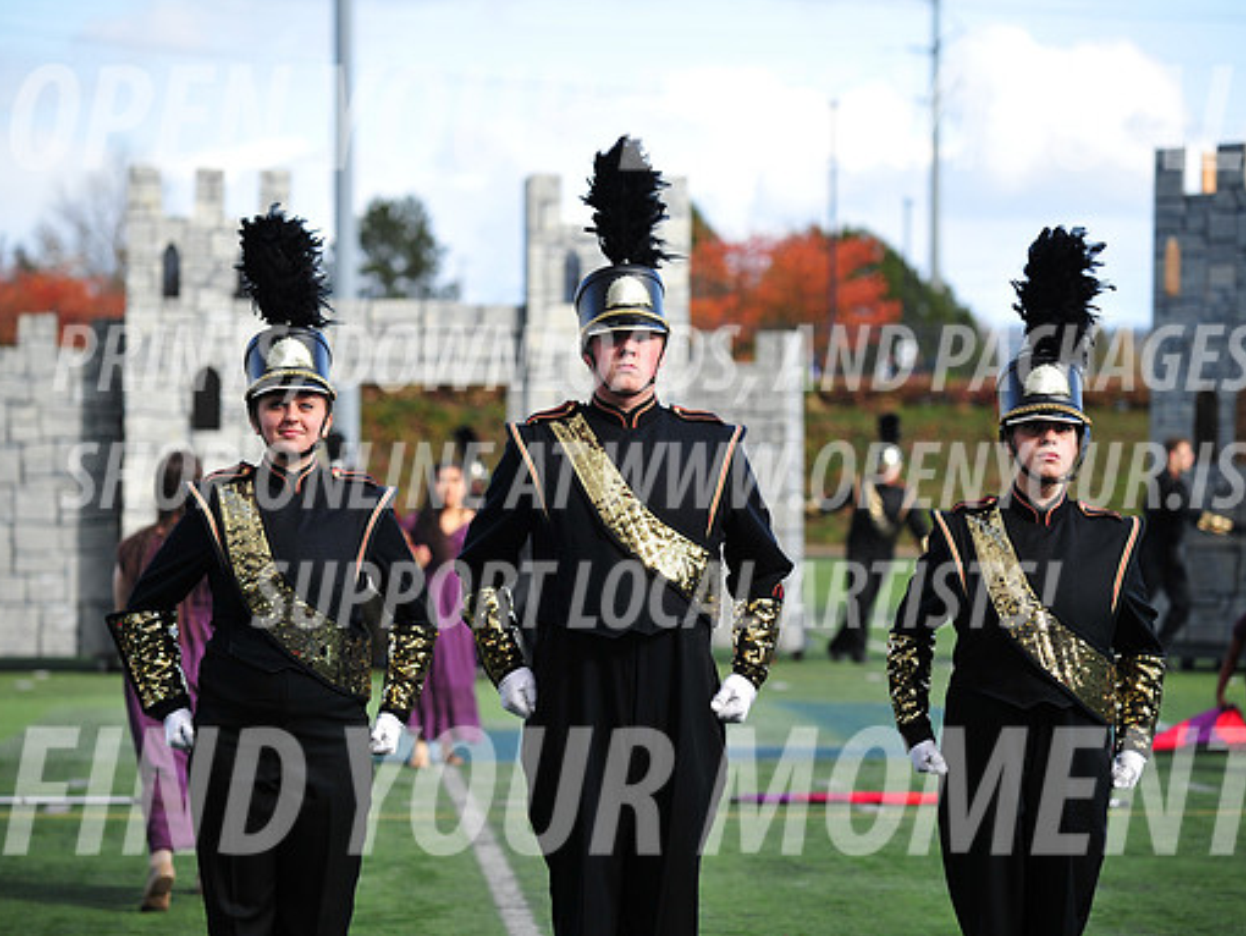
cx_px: 655
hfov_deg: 13.9
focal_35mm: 142
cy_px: 467
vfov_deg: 10.5
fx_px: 5114
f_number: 4
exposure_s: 1/1600
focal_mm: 130
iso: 500
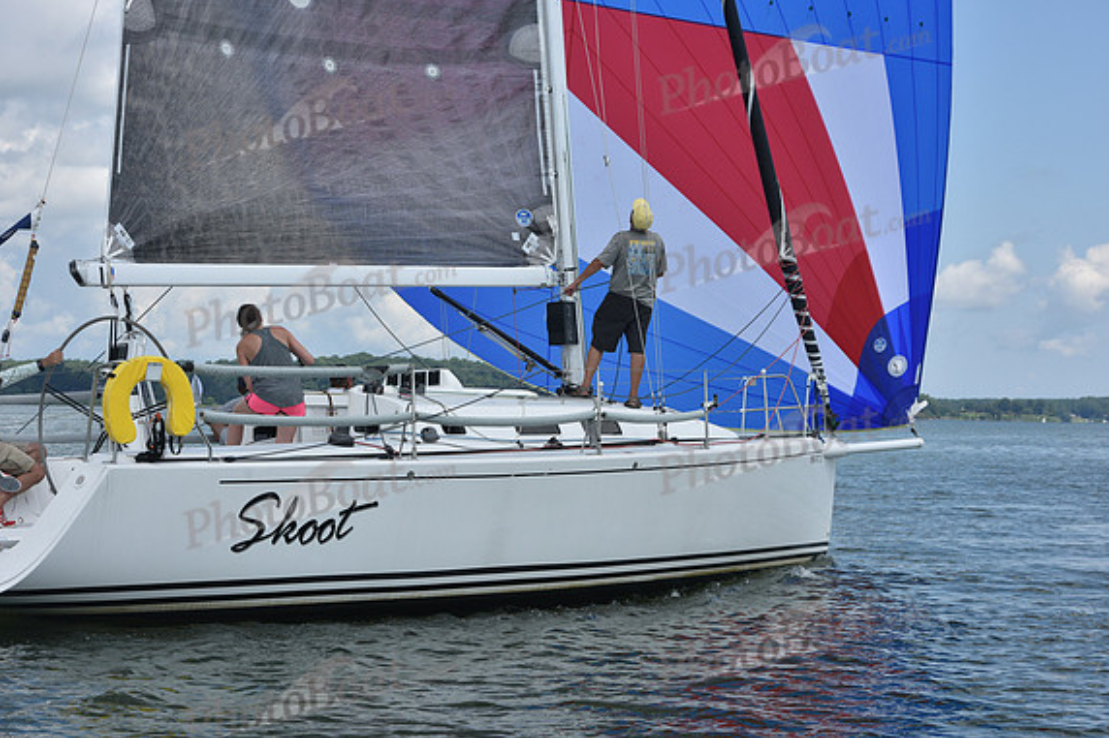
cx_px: 558
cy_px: 371
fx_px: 2186
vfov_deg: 19.2
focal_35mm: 71
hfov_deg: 28.5
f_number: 10
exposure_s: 1/1000
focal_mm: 70
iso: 320
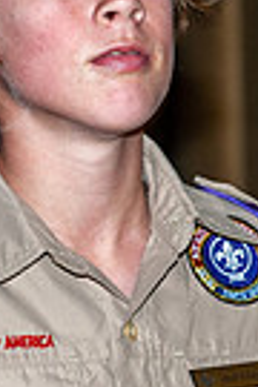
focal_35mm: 396
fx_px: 4257
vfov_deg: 5.2
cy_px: 210
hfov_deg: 3.5
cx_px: -1
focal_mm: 70
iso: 400
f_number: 5.6
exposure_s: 1/60
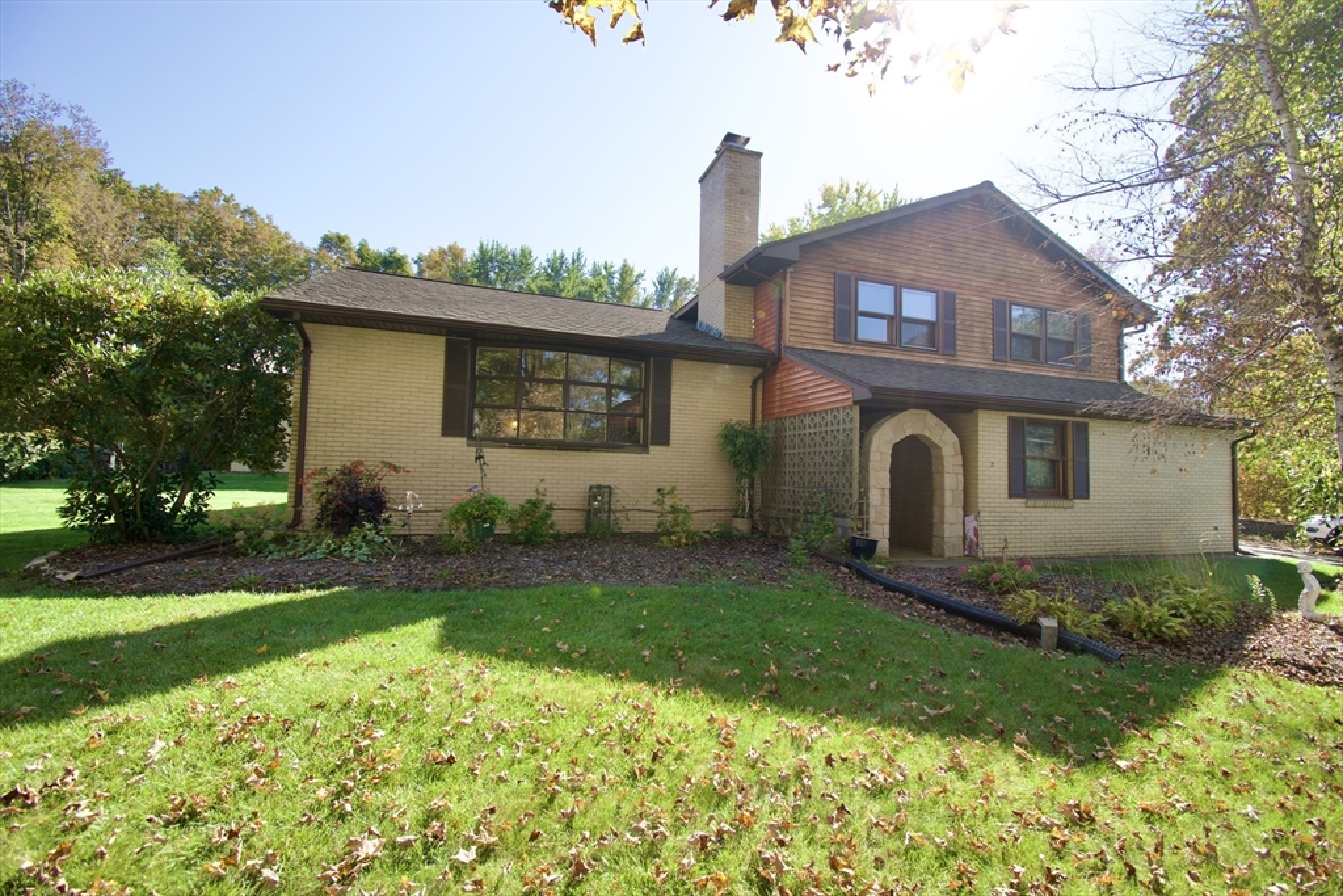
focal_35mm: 15
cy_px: 448
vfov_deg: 77.3
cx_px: 672
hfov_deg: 100.4
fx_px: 560
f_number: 6.3
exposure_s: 1/200
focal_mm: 10
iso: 100
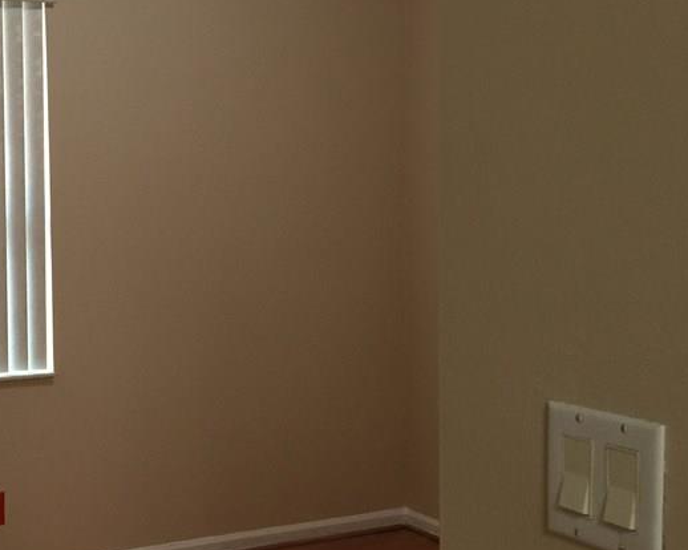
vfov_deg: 27.1
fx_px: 1140
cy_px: 227
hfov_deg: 32.4
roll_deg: -0.3
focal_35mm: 56
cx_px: 108
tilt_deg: -1.7
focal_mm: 4.15
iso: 80
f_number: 2.2
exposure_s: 1/15
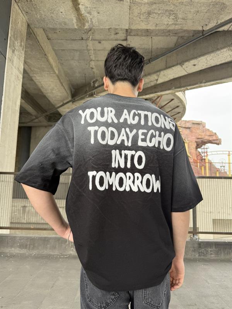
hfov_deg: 56.8
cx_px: 116
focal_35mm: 24
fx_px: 214
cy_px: 154
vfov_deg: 71.6
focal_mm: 6.76
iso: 64
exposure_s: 1/172
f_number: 1.78
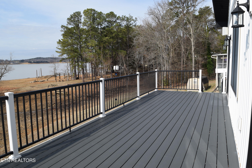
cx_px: 126
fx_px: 210
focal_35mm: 30
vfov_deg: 43.6
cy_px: 84
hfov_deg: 61.9
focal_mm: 20
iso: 200
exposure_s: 1/400
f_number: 10
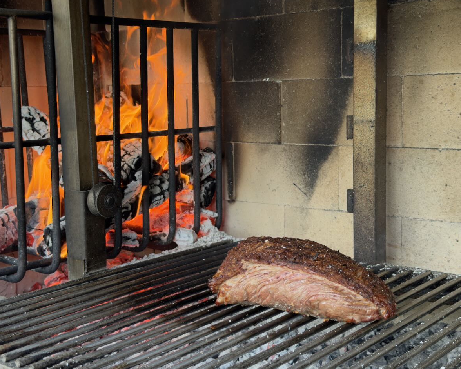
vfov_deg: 29.7
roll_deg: +1.3
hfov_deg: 36.6
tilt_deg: -8.1
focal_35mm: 51
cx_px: 211
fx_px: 696
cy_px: 184
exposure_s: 1/204
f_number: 1.78
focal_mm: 6.76
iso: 200
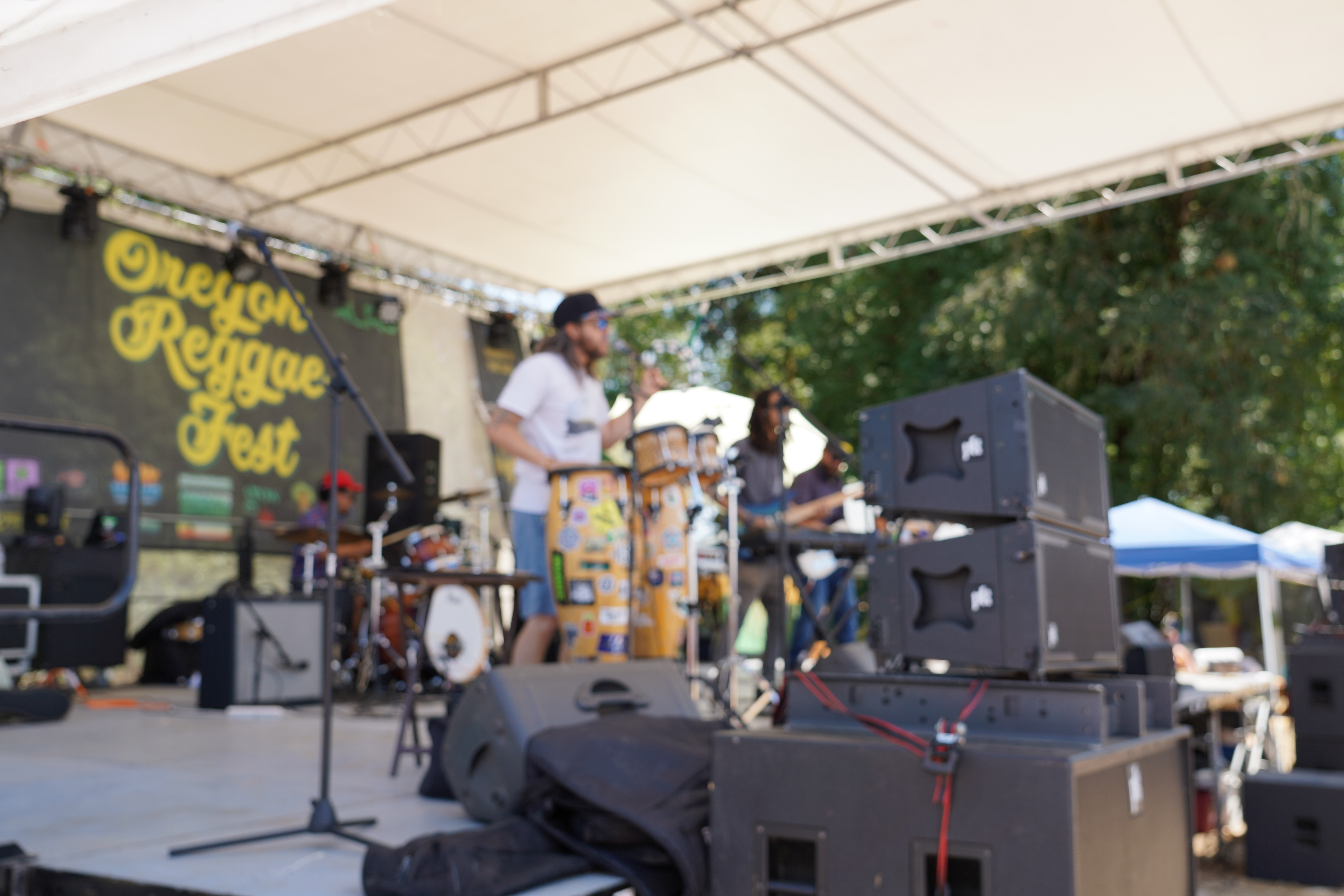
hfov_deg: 54.4
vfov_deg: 37.9
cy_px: 448
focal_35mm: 35
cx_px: 672
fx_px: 1307
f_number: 4.5
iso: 100
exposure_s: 1/200
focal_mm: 35
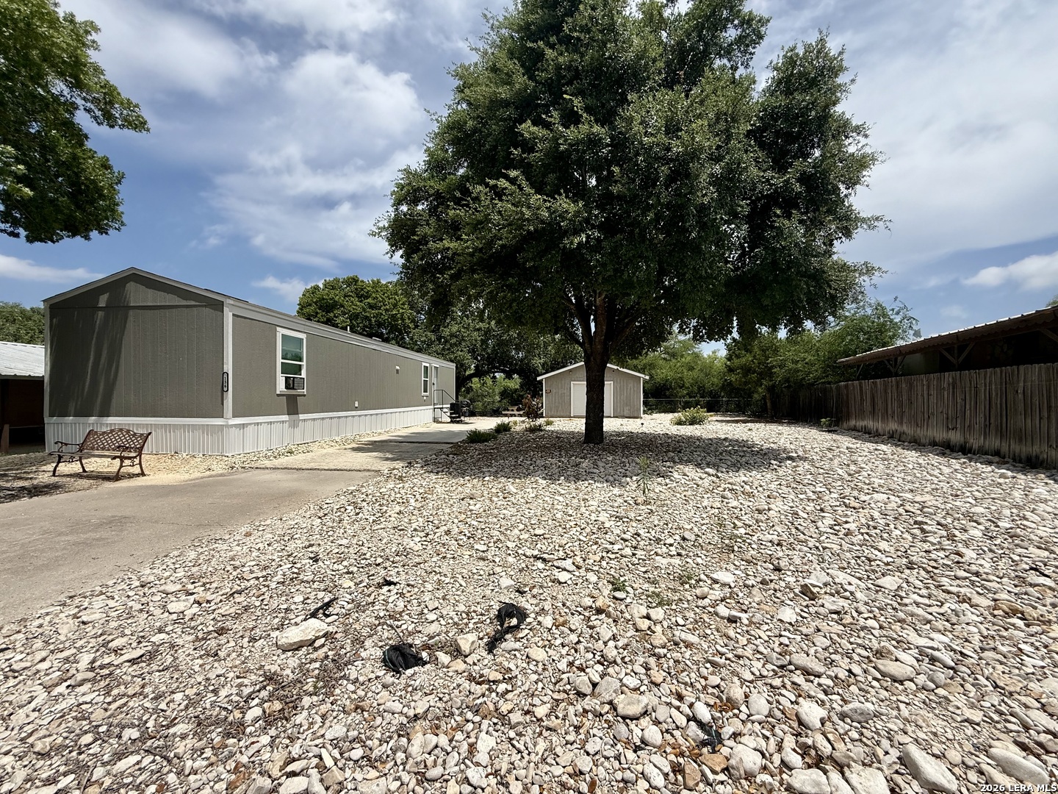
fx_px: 428
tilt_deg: +0.1
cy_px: 397
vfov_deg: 85.7
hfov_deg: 102.1
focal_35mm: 14
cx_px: 529
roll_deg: -0.5
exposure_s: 1/3891
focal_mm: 2.22
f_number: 2.2
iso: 50
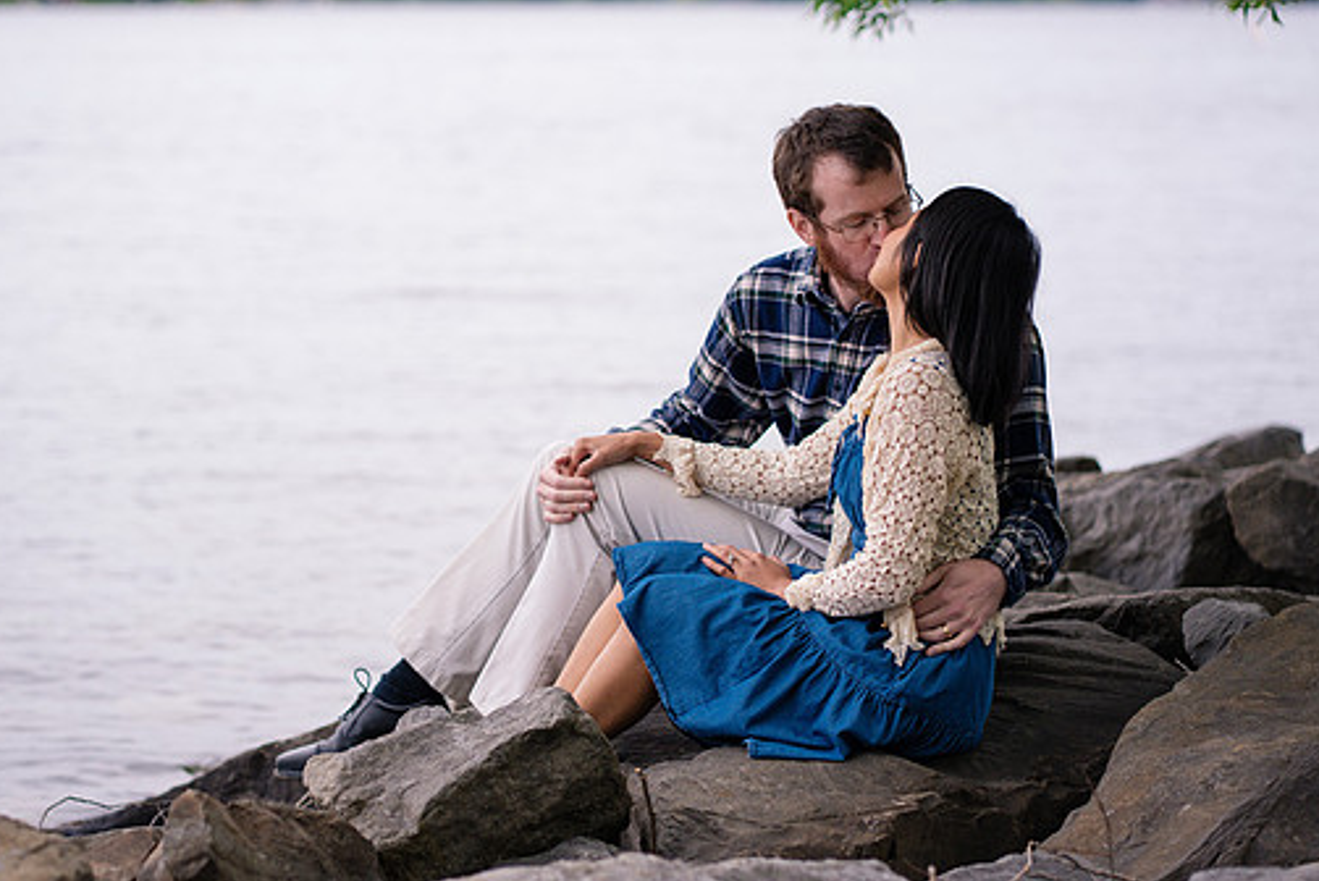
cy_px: 402
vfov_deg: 14.0
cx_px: 577
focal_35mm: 98
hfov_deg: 20.8
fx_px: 3593
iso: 800
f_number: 2.8
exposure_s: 1/640
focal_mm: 85
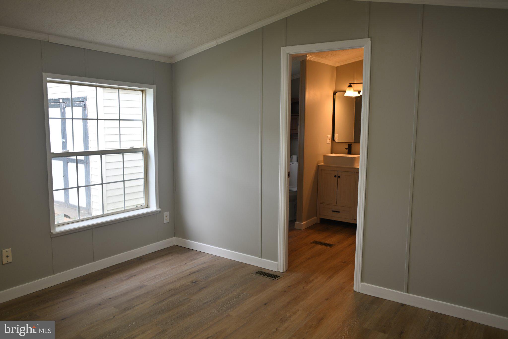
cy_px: 170
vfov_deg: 46.4
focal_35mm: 28
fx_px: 395
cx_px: 254
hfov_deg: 65.5
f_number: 2.8
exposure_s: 1/40
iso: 100
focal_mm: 28
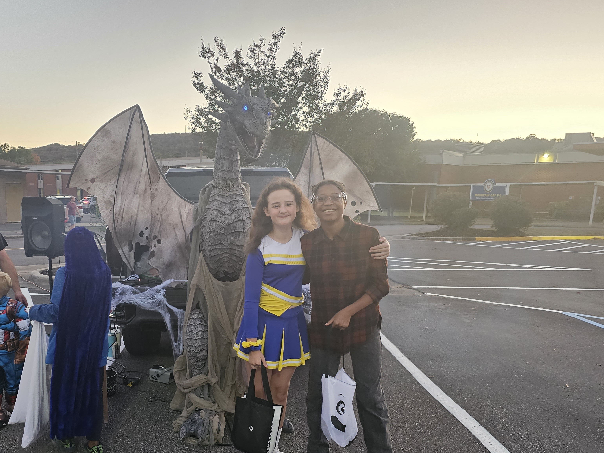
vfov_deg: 46.3
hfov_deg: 59.2
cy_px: 291
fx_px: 523
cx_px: 226
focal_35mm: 30
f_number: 1.7
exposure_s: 1/77
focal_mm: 6.3
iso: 1000
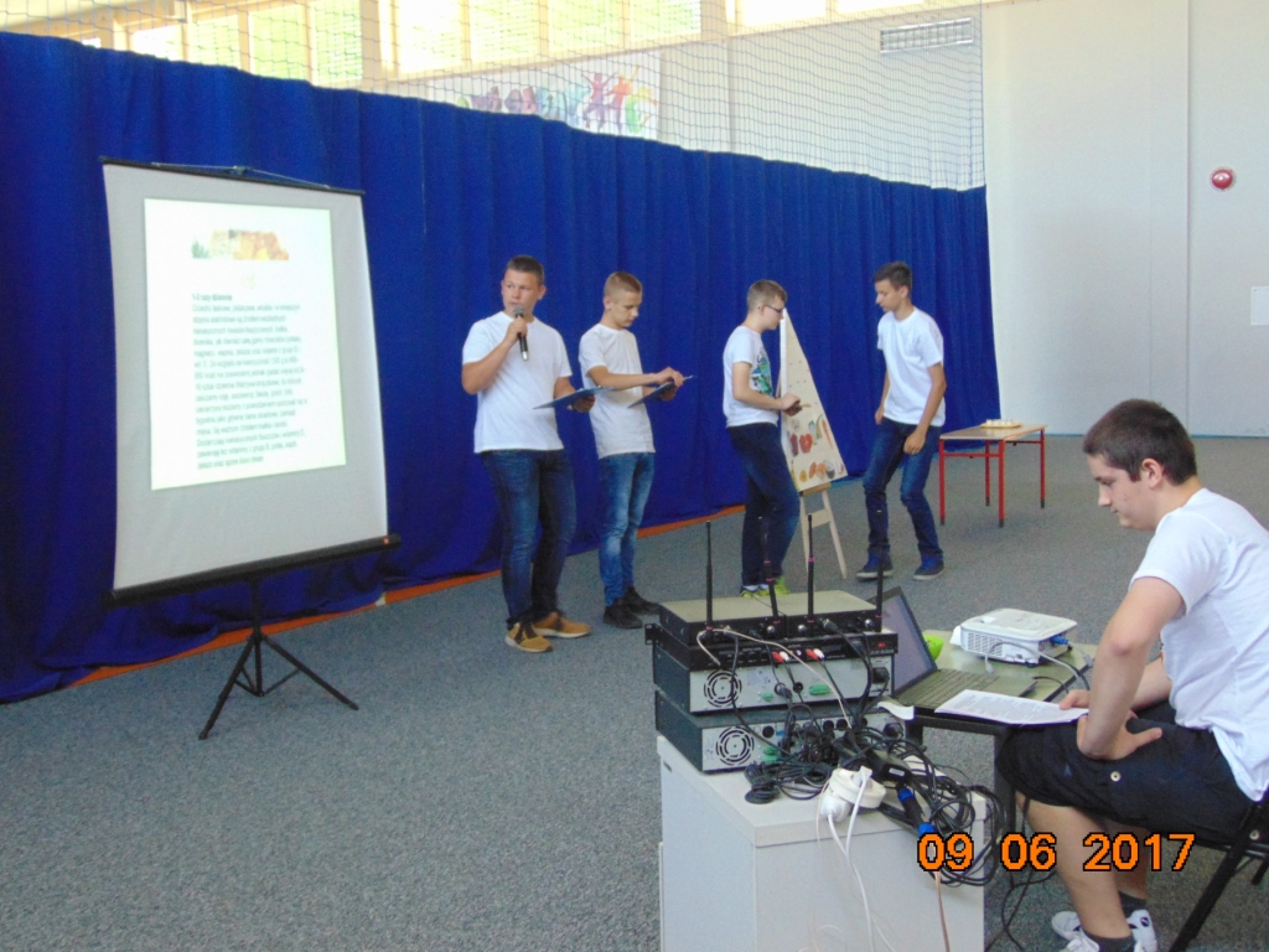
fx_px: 1540
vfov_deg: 34.3
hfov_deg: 44.8
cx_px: 634
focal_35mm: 42
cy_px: 476
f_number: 3.3
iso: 400
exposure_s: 1/30
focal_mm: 7.6
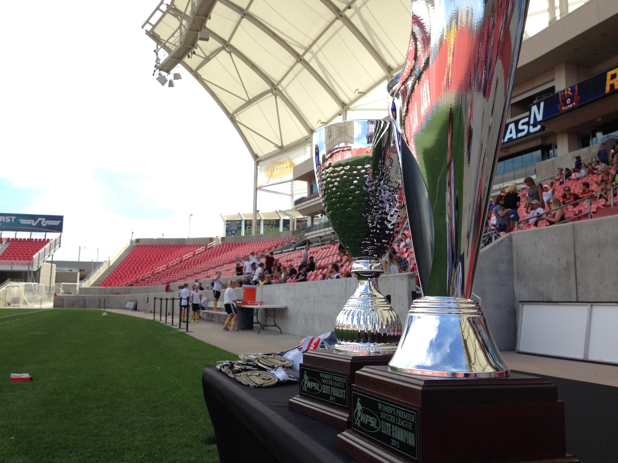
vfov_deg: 42.9
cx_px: 309
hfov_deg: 55.4
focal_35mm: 33
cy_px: 232
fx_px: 589
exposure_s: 1/733
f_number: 2.4
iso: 50
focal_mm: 4.12
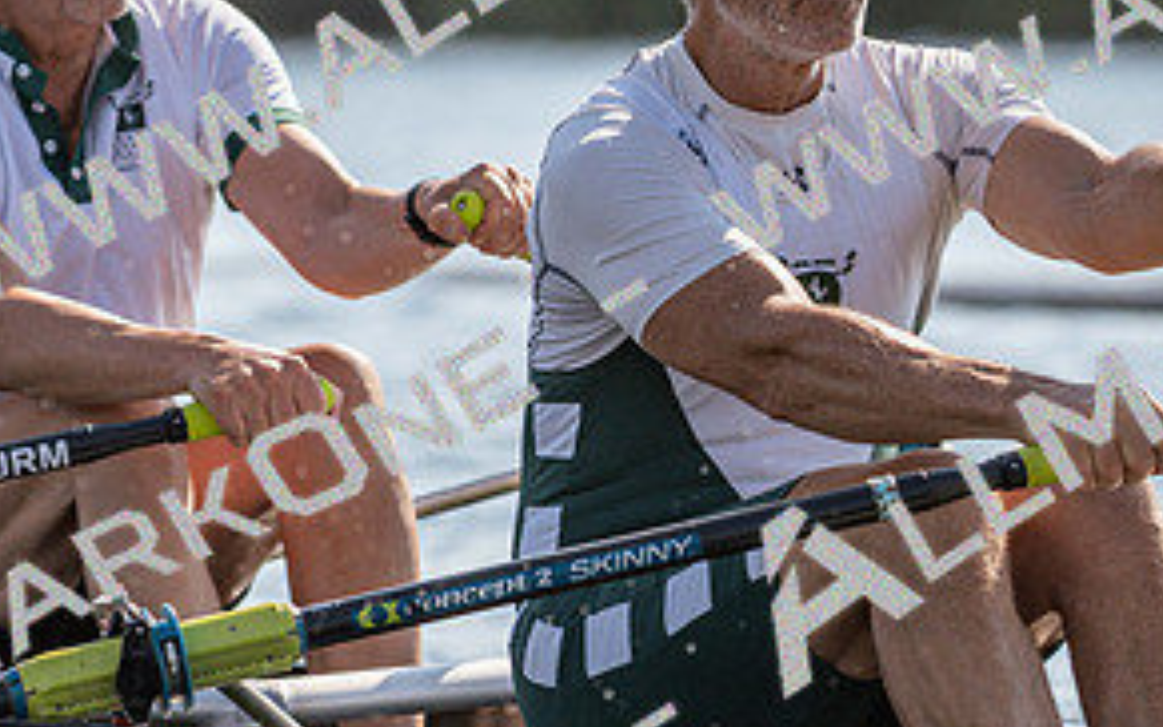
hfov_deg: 3.5
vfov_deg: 2.2
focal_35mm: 600
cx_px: 420
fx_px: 19021
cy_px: 318
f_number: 5.6
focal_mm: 295
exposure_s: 1/1600
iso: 250
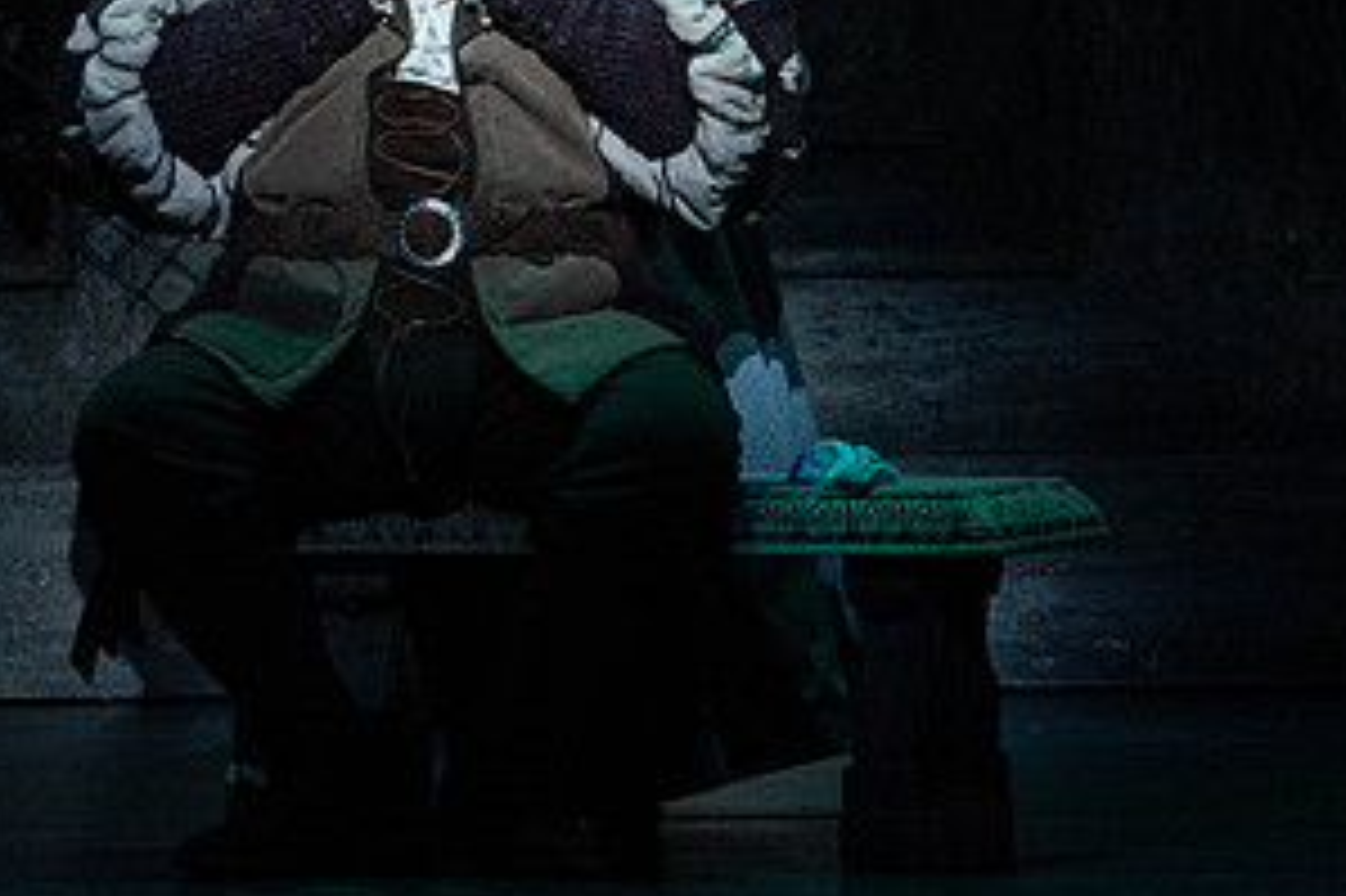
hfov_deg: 3.8
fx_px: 20066
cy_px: -242
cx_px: 486
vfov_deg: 2.6
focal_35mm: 537
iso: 5000
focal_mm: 200
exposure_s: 1/250
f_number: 7.1
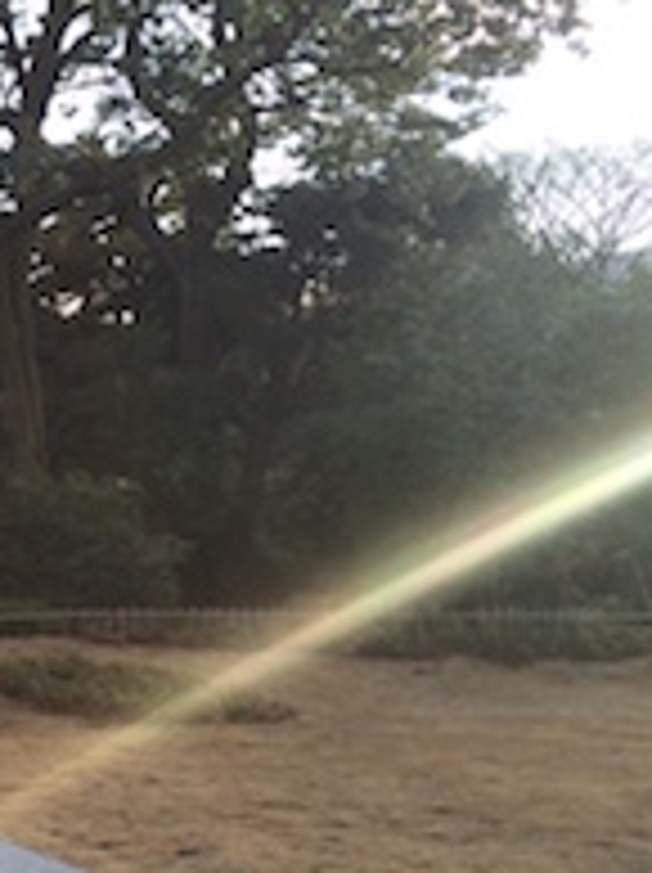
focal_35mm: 62
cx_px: -216
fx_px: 1560
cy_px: 567
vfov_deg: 31.0
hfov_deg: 21.2
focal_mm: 4.12
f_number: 2.2
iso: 32
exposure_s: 1/211
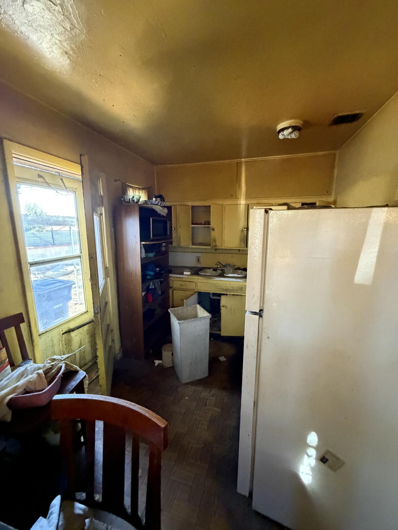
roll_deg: +0.5
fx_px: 215
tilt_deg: -10.2
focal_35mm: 14
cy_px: 265
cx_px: 199
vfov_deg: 102.1
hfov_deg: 85.7
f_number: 2.2
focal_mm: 2.22
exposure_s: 1/60
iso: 1250
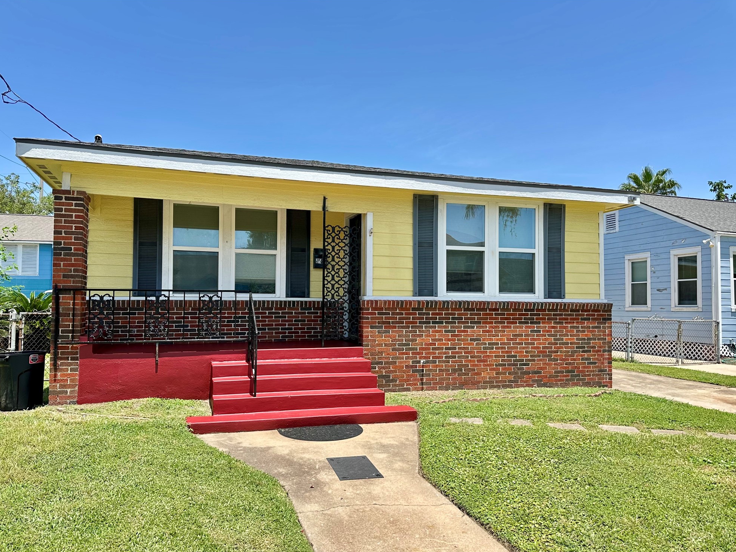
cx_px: 356
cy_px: 285
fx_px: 532
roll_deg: -1.3
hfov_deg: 69.4
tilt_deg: +2.6
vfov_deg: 54.9
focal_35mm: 25
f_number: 1.78
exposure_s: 1/1453
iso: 80
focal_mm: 6.86
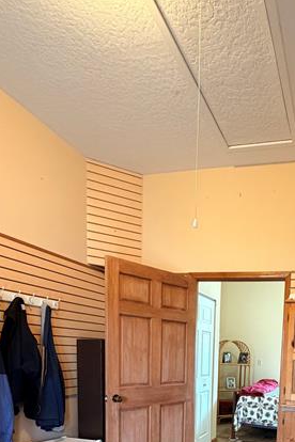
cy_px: 386
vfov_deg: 58.9
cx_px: 254
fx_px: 332
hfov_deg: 44.5
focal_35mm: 27
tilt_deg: -5.5
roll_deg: -3.0
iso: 400
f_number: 2.2
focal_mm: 2.22
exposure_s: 1/60
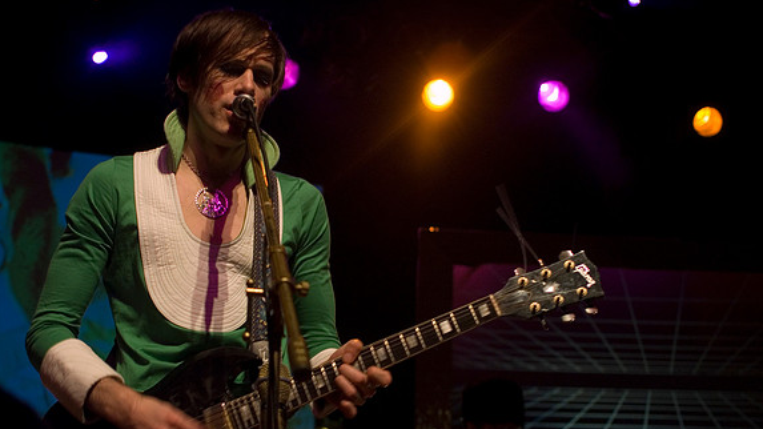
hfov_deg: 30.2
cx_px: 381
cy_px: 256
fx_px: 1416
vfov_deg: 17.2
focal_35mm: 70
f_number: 2.8
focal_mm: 44
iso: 800
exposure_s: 1/100
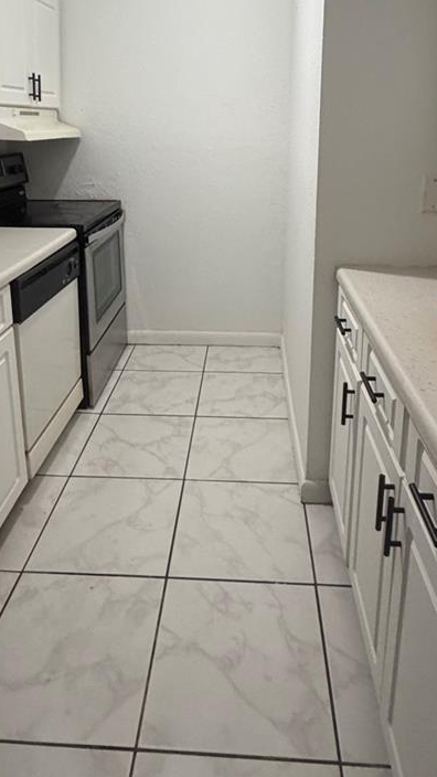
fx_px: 536
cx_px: 220
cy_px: 248
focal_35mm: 26
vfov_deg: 69.5
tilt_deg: -15.0
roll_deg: +0.4
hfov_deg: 44.4
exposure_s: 1/120
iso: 320
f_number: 2.2
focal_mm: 2.22
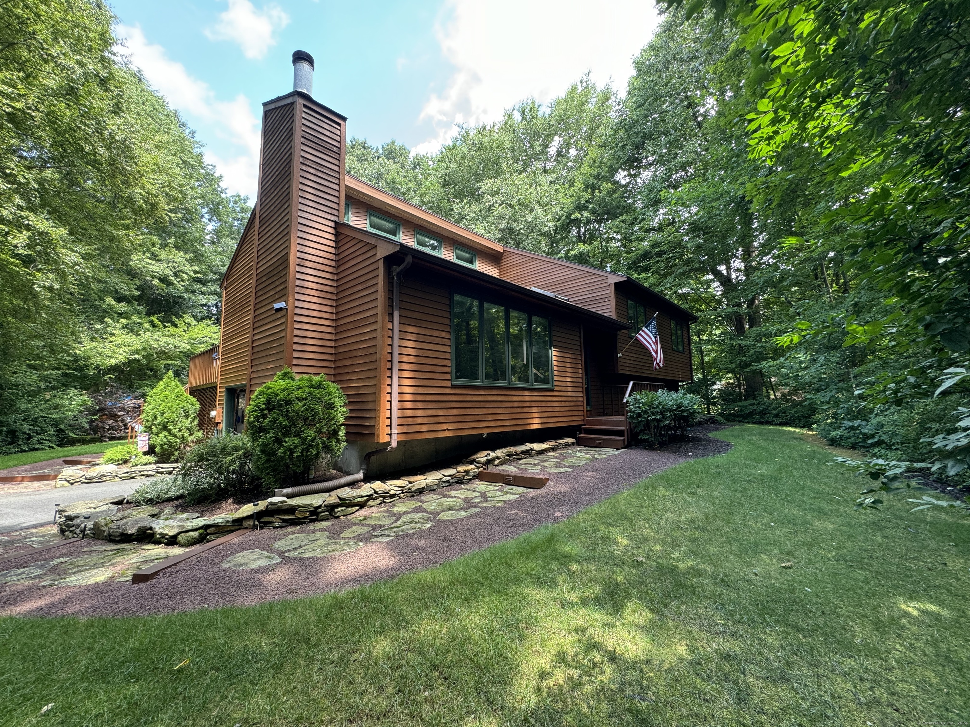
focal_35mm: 14
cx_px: 485
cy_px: 364
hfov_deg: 102.1
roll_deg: +2.2
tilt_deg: +5.2
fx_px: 392
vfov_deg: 85.7
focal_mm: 2.22
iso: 100
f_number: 2.2
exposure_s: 1/99
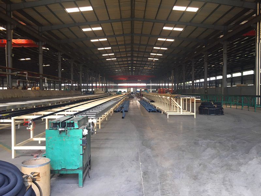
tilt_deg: -1.7
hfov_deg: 61.7
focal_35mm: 29
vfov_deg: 48.2
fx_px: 219
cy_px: 98
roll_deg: +0.1
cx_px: 130
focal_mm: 4.15
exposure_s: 1/33
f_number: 2.2
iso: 40
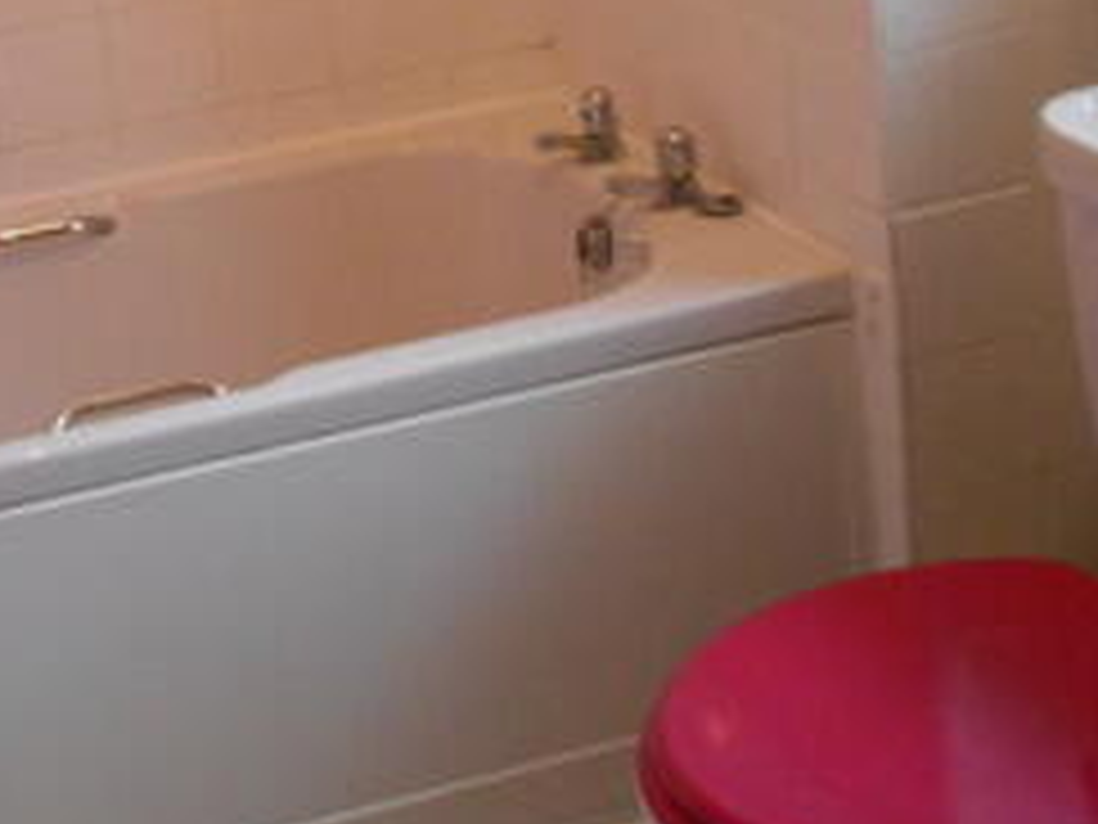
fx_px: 1967
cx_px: 38
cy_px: -119
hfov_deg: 29.4
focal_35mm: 62
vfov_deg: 22.1
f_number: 3.4
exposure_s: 1/25
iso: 400
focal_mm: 4.7
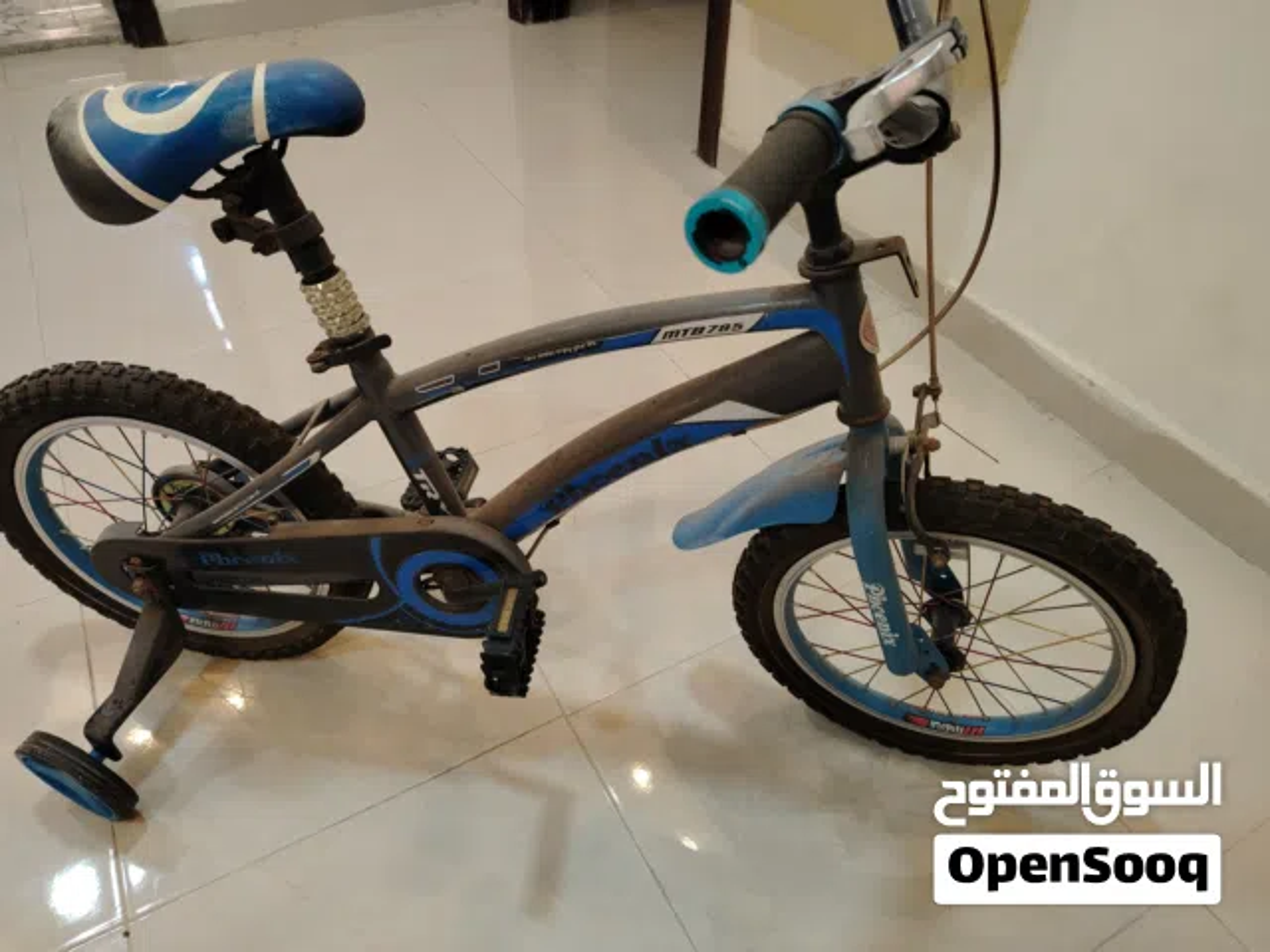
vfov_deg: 56.8
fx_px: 881
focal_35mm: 24
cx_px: 635
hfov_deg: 71.6
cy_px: 476
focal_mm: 5.25
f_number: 1.75
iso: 1328
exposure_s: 1/33.3
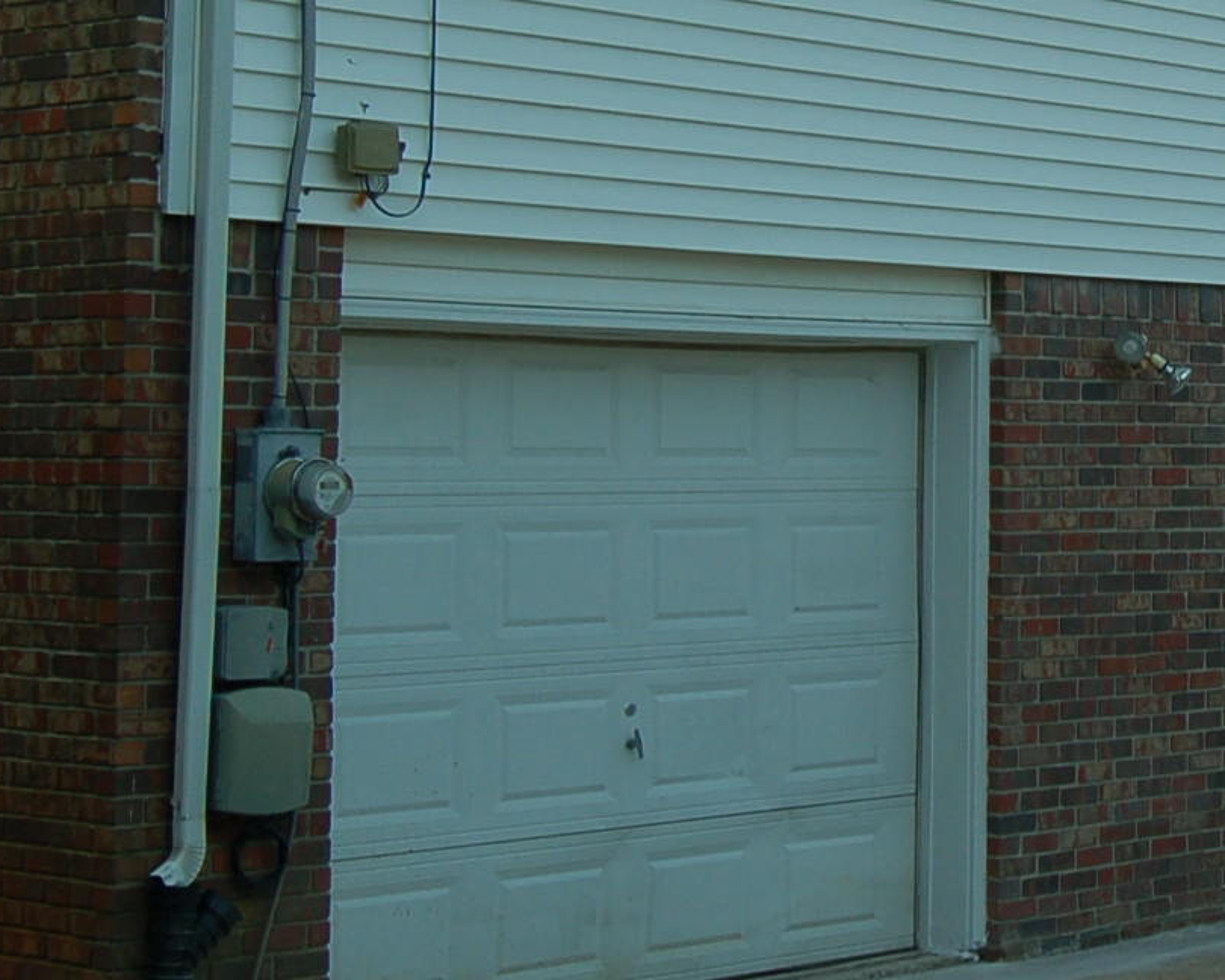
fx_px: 3408
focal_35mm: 94
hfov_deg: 19.4
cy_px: 188
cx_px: 1394
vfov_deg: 16.2
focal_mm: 24
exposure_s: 1/125
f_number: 5.6
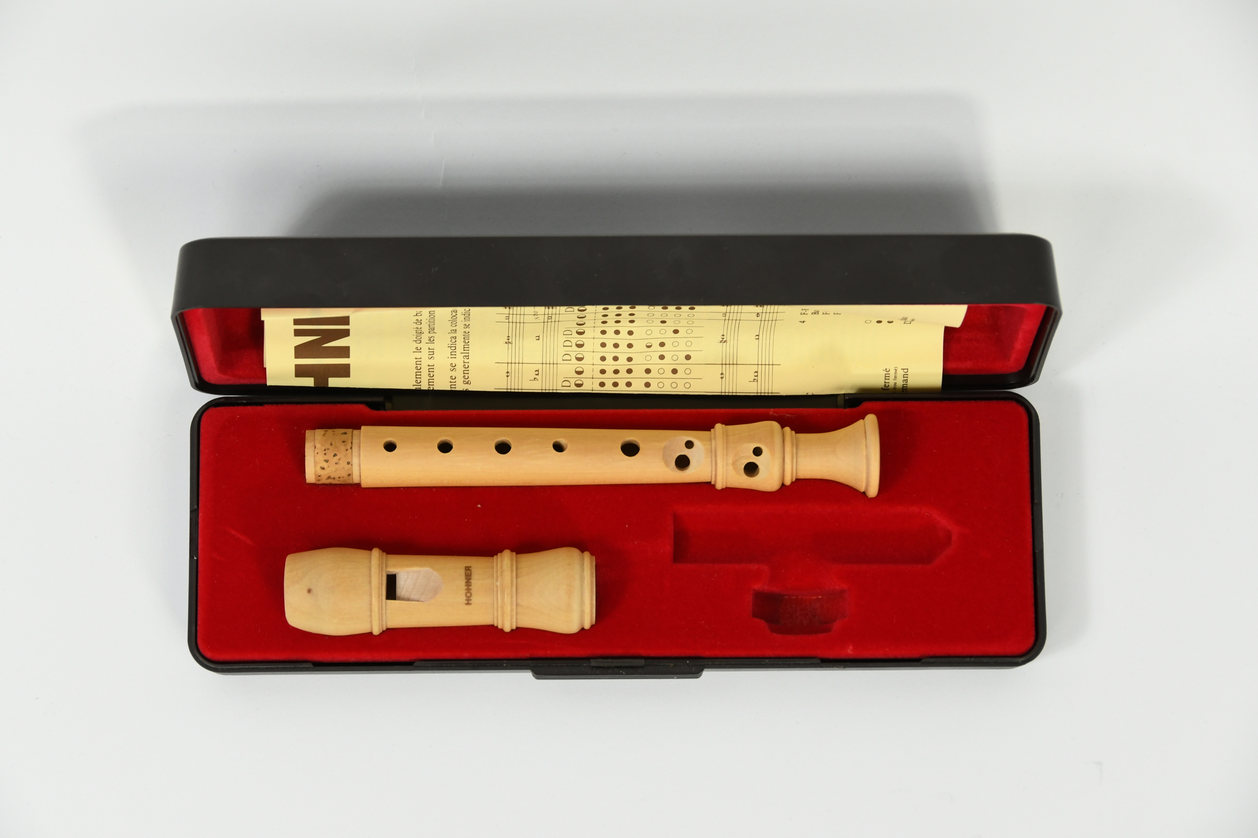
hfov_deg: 17.1
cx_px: 629
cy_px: 419
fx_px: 4193
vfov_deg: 11.4
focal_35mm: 120
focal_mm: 80
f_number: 7.1
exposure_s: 1/100
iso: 640
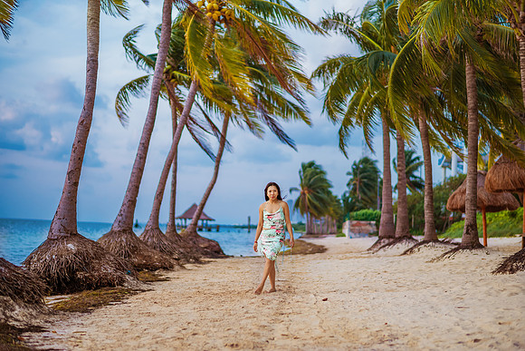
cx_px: 262
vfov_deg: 23.4
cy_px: 176
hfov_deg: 34.5
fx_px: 846
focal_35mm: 58
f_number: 1.8
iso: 640
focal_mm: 58
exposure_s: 1/5000
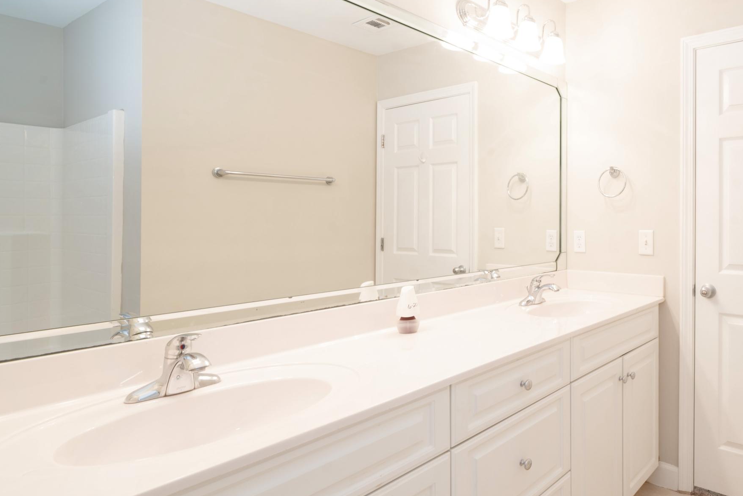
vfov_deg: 52.0
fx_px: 495
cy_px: 338
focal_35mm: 24
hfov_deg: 68.4
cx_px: 568
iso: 100
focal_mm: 14
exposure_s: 1/1.25
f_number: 8
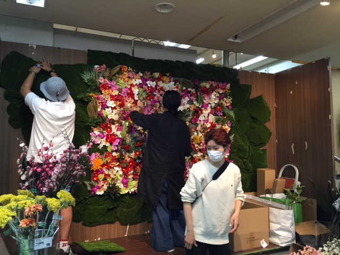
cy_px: 128
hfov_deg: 61.7
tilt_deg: +3.2
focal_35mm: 29
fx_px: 285
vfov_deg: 48.2
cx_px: 170
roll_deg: -1.0
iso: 50
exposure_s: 1/30
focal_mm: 4.15
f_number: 2.2
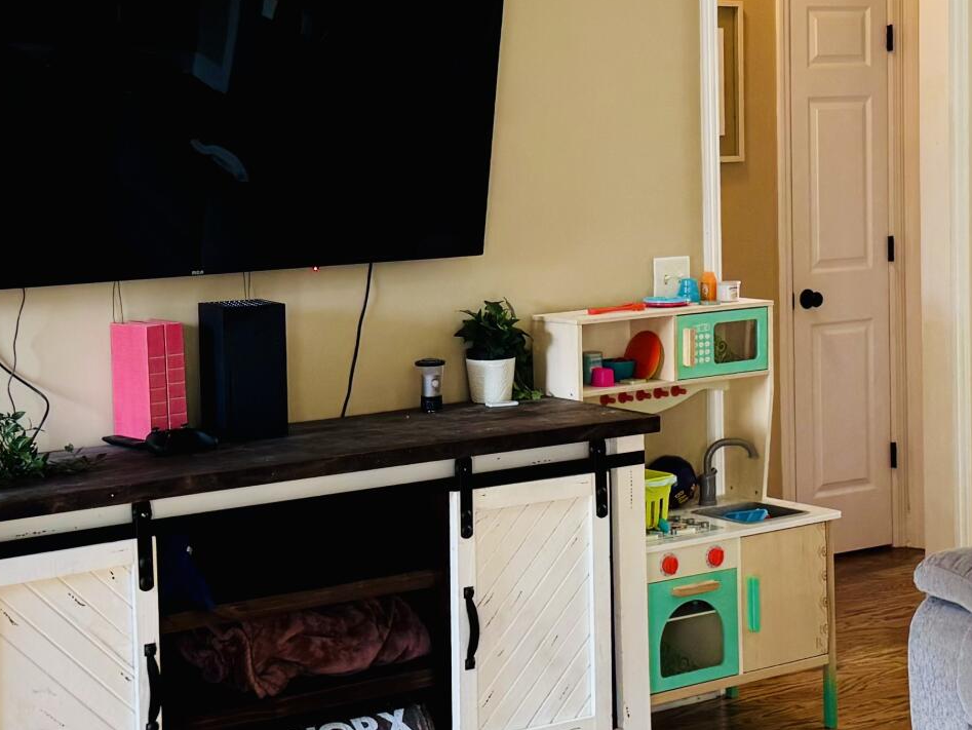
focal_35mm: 76
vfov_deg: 19.4
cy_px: 261
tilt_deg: -4.5
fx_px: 2135
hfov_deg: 25.6
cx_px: 464
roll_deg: +2.1
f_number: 1.78
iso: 200
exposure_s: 1/120
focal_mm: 6.76
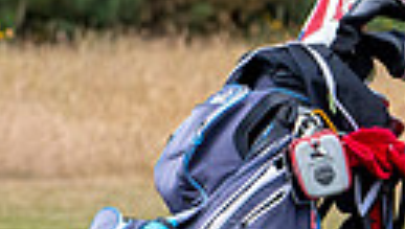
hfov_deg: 1.5
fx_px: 15142
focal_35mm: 1408
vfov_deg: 0.9
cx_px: 901
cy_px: -130
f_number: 6.3
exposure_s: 1/1600
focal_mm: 200
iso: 500
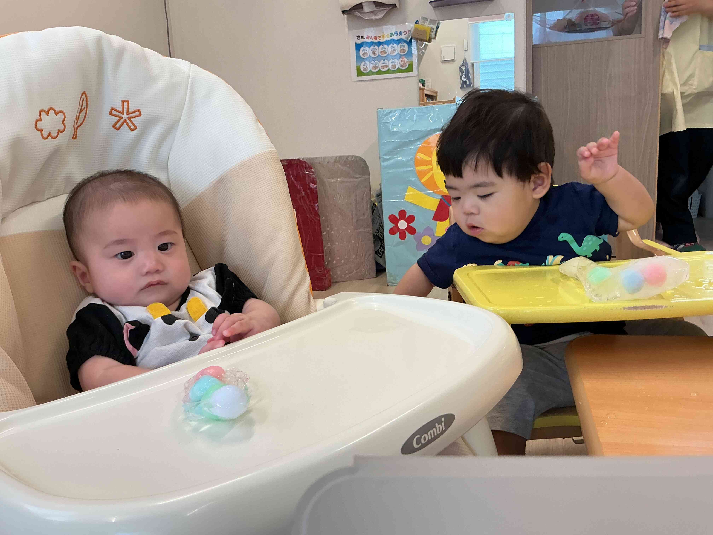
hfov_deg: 61.7
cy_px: 268
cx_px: 356
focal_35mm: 29
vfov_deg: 48.2
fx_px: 597
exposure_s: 1/120
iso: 50
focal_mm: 3
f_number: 1.8
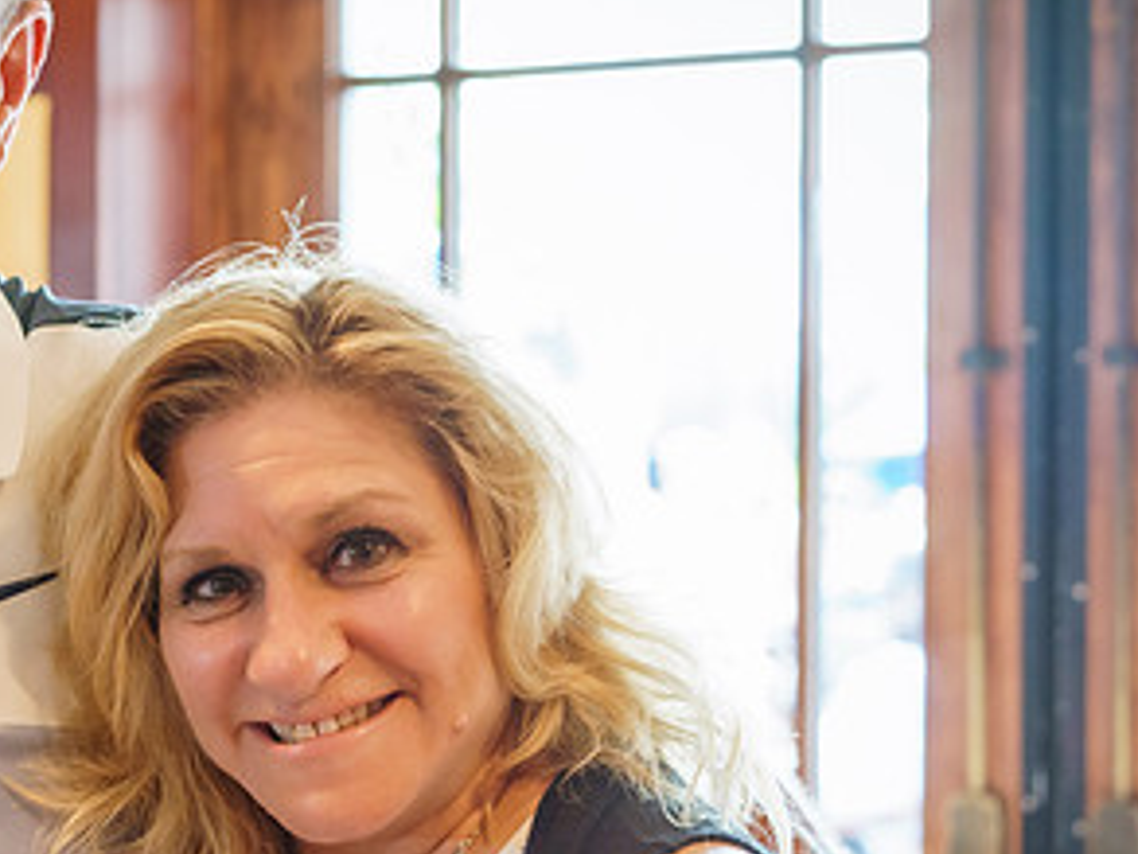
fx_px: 3452
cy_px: 524
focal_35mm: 105
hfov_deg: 18.5
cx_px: 144
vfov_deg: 14.1
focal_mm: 55
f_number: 4
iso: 2500
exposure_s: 1/60
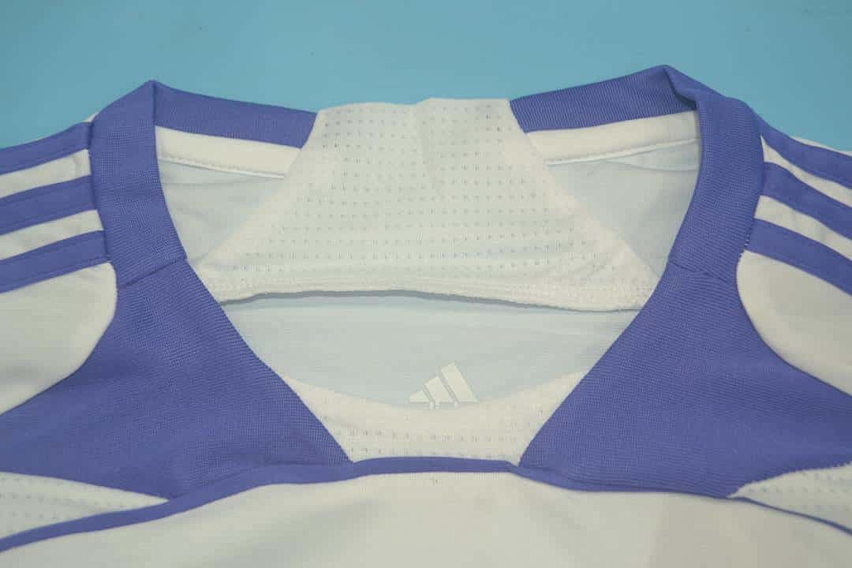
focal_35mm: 42
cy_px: 284
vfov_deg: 31.9
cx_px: 426
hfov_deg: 46.4
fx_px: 994
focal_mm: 28
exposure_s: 1/125
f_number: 4.5
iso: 200
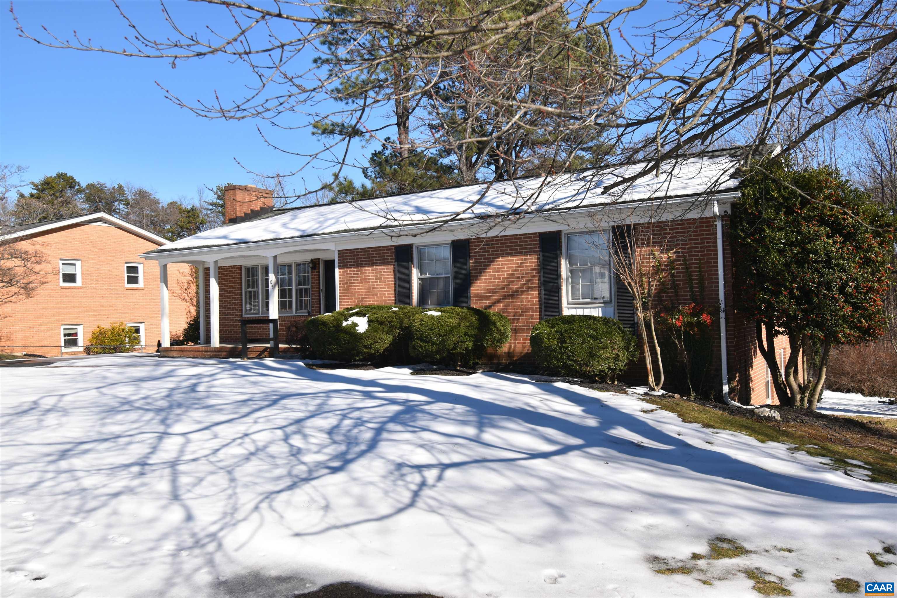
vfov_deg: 43.6
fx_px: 747
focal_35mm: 30
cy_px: 299
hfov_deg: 61.9
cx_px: 448
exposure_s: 1/250
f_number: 8
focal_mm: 20
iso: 100
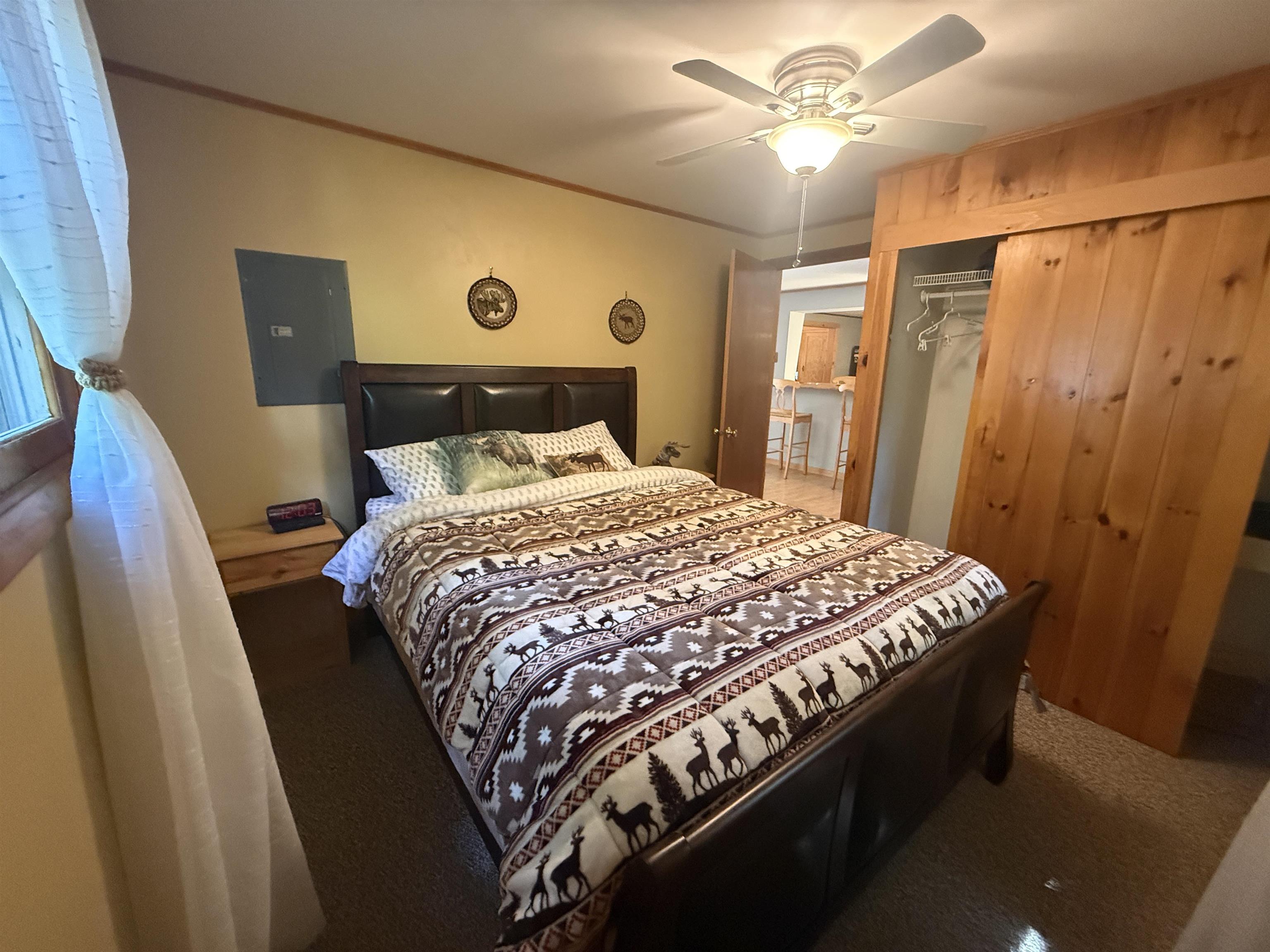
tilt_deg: -11.8
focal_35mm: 14
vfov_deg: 85.7
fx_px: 514
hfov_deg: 102.1
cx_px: 635
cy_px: 476
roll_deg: -1.9
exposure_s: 1/60
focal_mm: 2.22
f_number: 2.2
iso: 1000
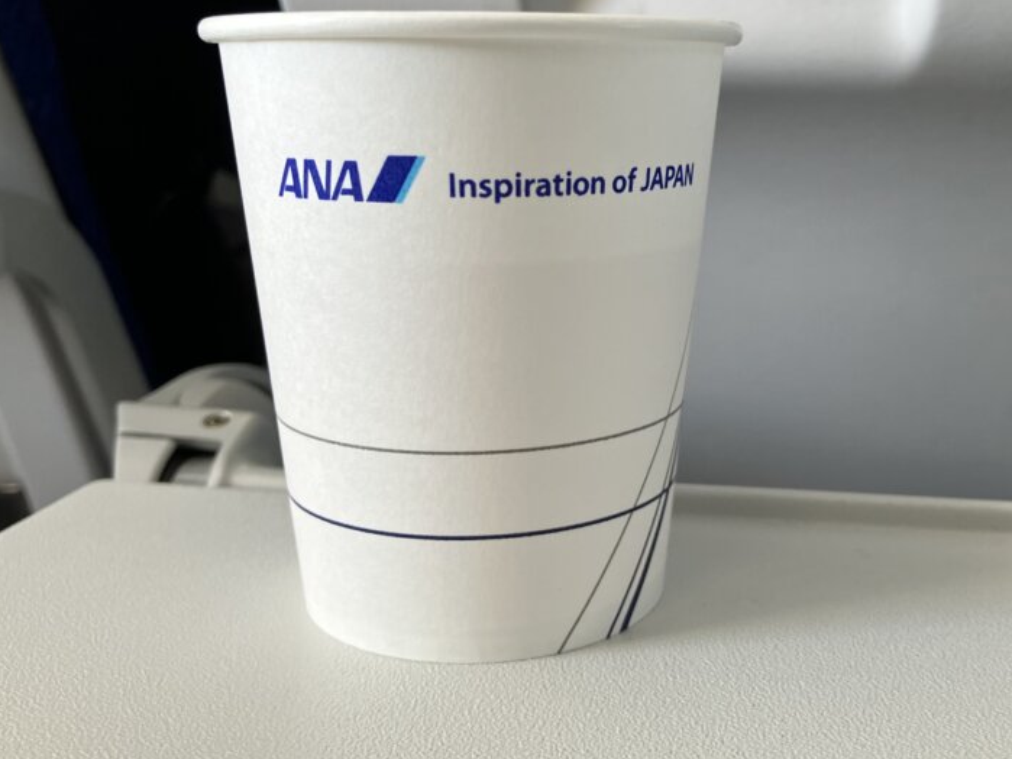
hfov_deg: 45.3
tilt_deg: -8.9
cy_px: 275
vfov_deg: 34.9
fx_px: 1198
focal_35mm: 41
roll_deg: +0.0
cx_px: 643
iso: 80
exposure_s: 1/90
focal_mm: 3.99
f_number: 1.8
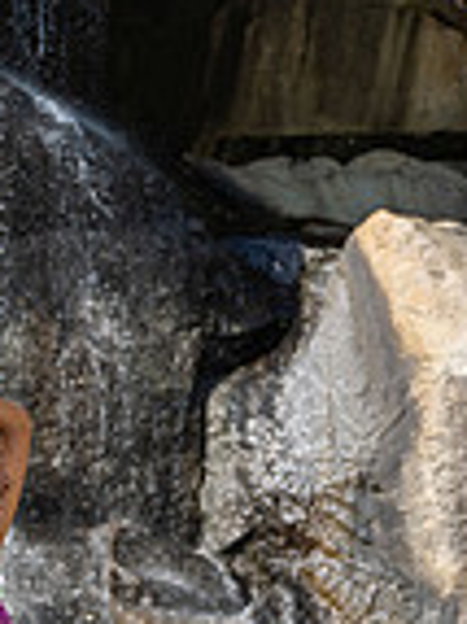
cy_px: 722
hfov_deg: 13.3
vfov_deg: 17.3
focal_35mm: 109
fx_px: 1964
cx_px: -57
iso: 200
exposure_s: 1/1250
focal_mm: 28
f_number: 3.2
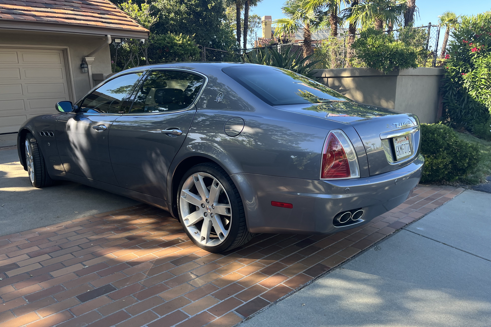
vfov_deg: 46.3
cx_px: 245
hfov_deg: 65.5
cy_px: 188
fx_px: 382
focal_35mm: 28
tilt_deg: -13.9
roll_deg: +0.8
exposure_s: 1/355
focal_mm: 5.1
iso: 50
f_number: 1.6
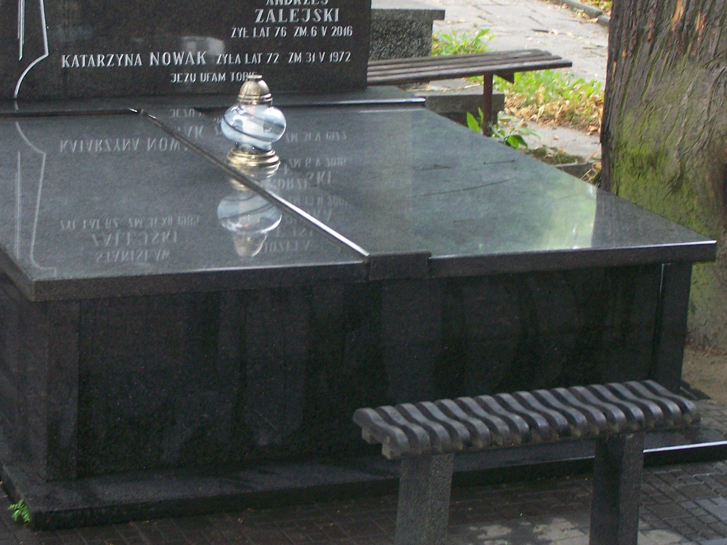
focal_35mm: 98
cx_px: 286
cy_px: 233
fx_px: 2058
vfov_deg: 15.1
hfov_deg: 20.0
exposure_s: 1/80
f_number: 3.2
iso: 160
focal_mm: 11.1
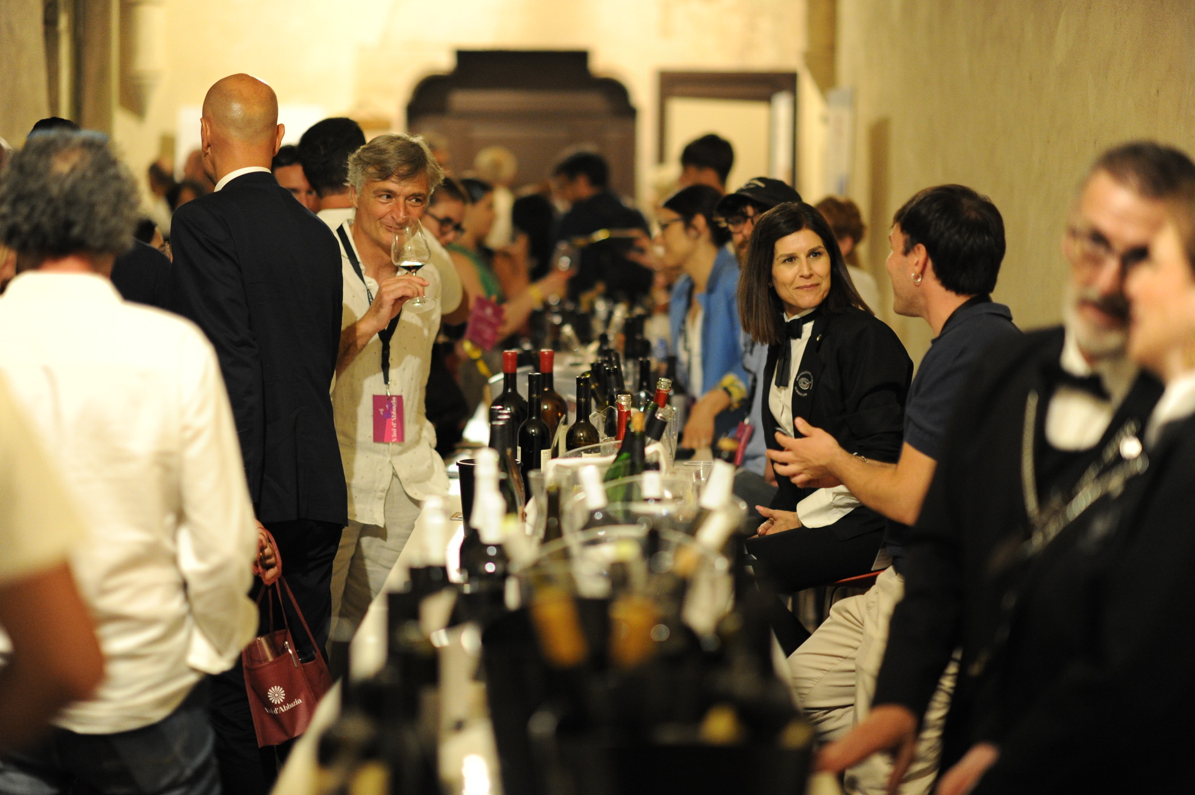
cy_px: 398
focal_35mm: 85
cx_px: 598
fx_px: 2820
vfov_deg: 16.1
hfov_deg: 23.9
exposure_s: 1/125
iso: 4500
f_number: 1.4
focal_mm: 85
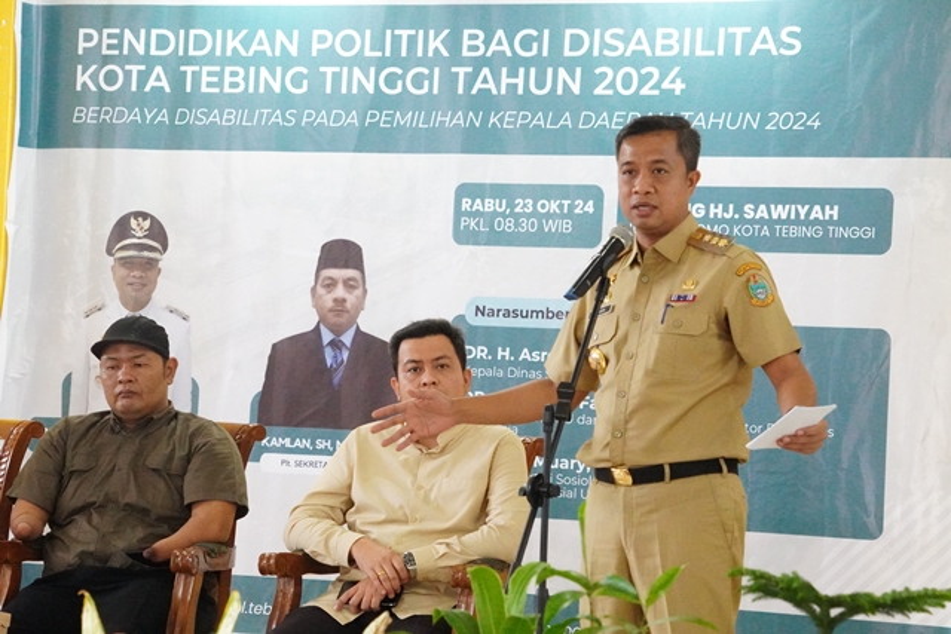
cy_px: 317
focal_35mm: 123
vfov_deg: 11.2
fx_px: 3250
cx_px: 476
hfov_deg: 16.6
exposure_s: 1/200
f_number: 6.3
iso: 16000
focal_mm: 82
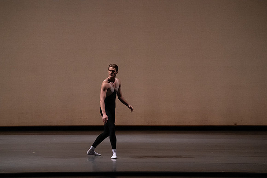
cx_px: 134
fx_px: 1350
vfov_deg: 7.5
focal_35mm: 182
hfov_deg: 11.3
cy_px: 89
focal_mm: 182
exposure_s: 1/500
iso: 12800
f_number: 6.3
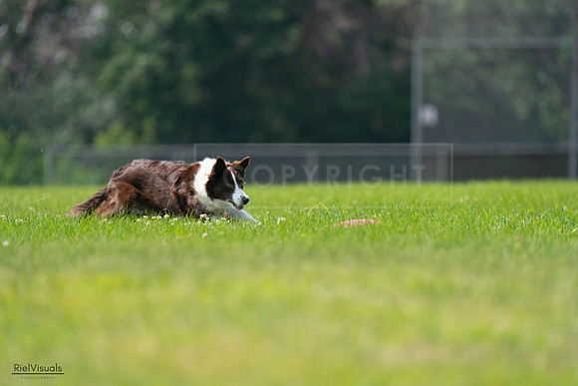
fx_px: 7258
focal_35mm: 452
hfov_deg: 4.6
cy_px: 193
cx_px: 289
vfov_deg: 3.0
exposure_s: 1/4000
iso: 1600
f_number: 6.3
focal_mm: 452
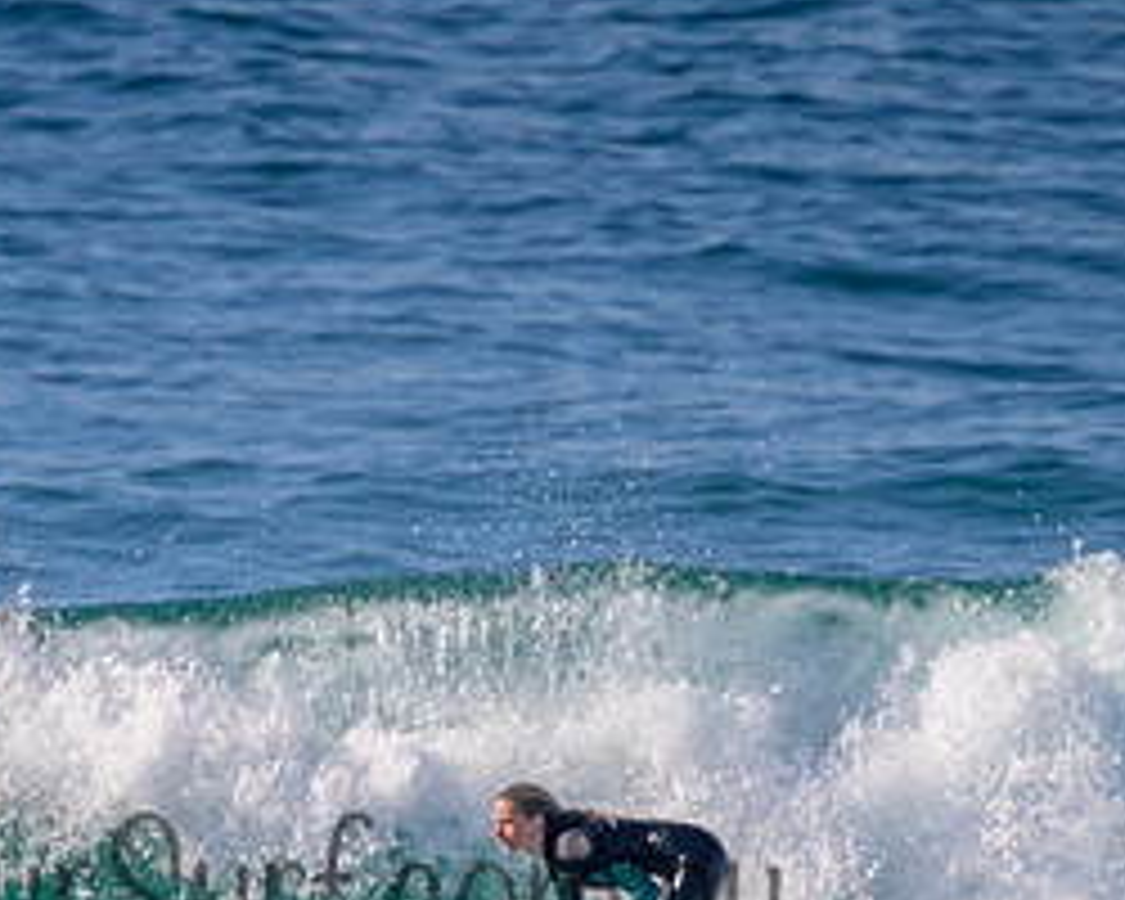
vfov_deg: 0.9
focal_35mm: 1745
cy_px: 844
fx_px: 58101
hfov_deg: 1.1
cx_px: 306
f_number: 11
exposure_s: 1/2000
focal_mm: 800
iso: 1250
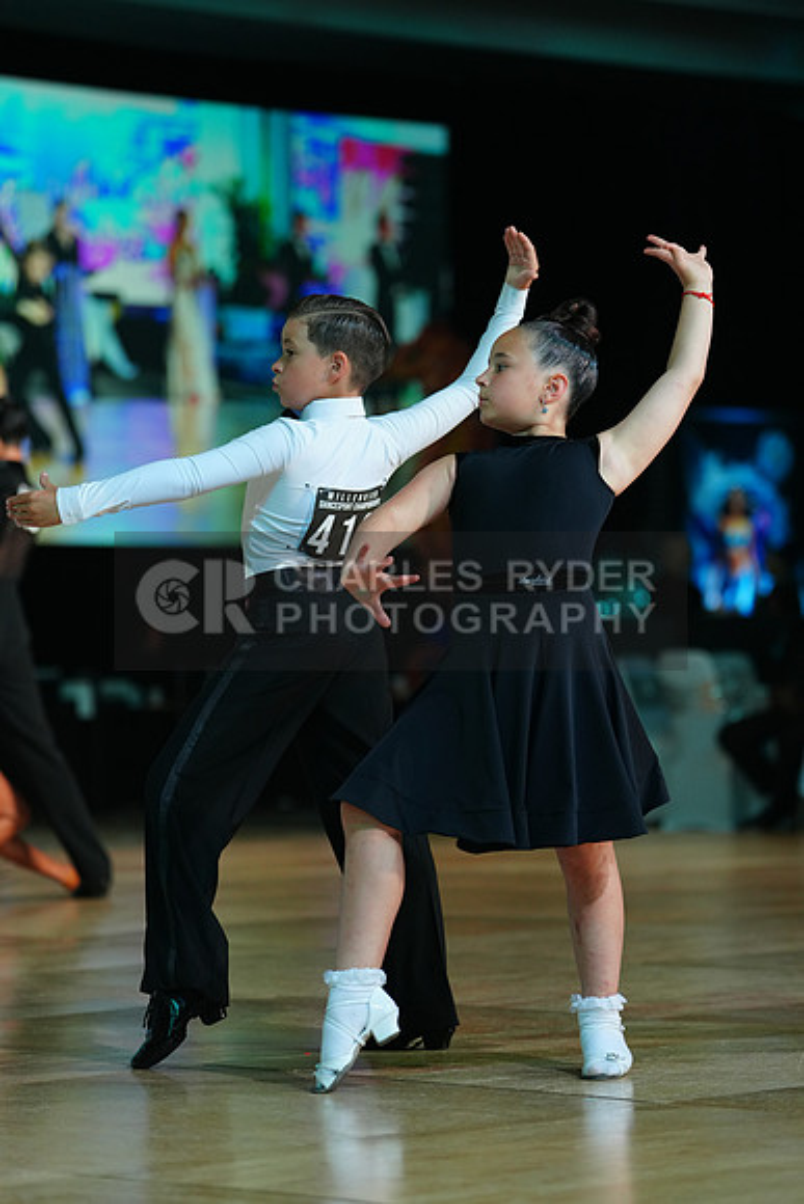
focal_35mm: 113
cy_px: 602
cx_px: 402
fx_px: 3783
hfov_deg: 12.1
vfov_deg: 18.1
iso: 1250
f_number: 2.8
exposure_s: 1/320
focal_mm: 113
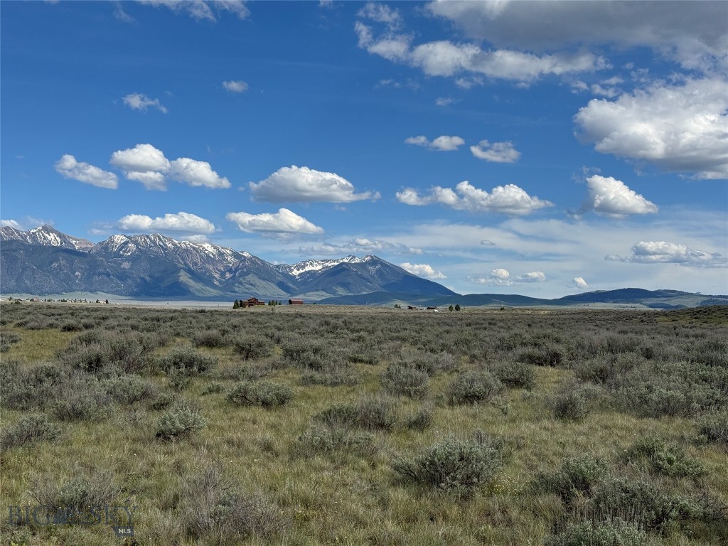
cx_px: 364
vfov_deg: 30.3
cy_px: 273
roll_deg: -0.9
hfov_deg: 39.7
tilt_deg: +1.5
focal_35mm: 48
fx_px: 1009
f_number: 1.78
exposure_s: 1/7092
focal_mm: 6.76
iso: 64
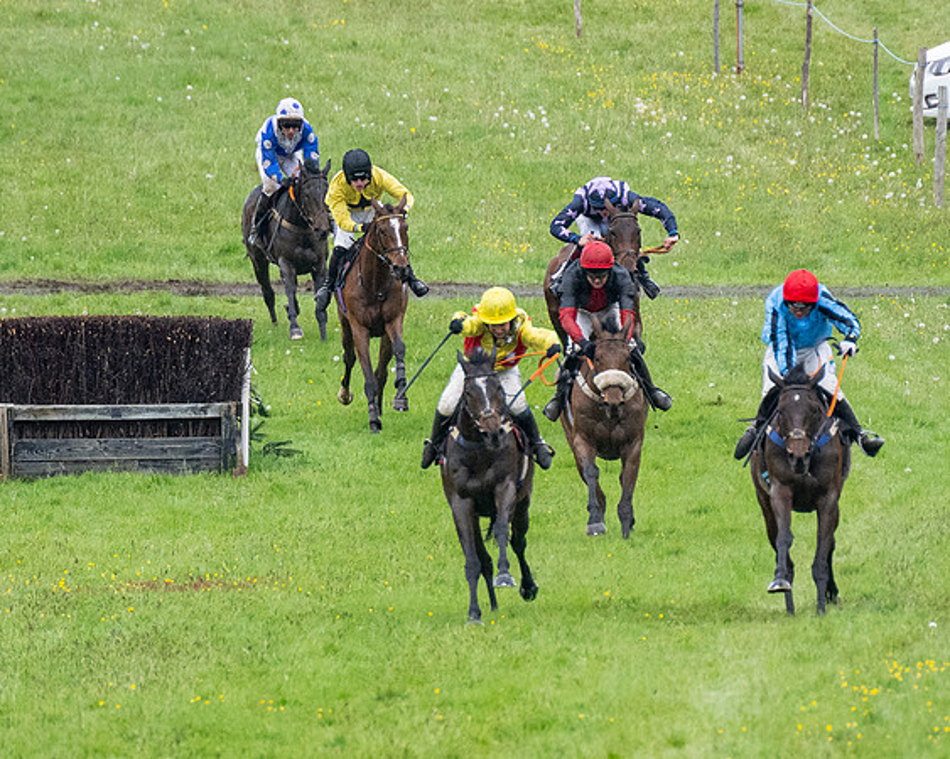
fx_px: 24846
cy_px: 496
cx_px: 550
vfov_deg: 1.8
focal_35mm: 884
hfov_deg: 2.2
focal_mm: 280
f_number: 4
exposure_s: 1/1250
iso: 1000
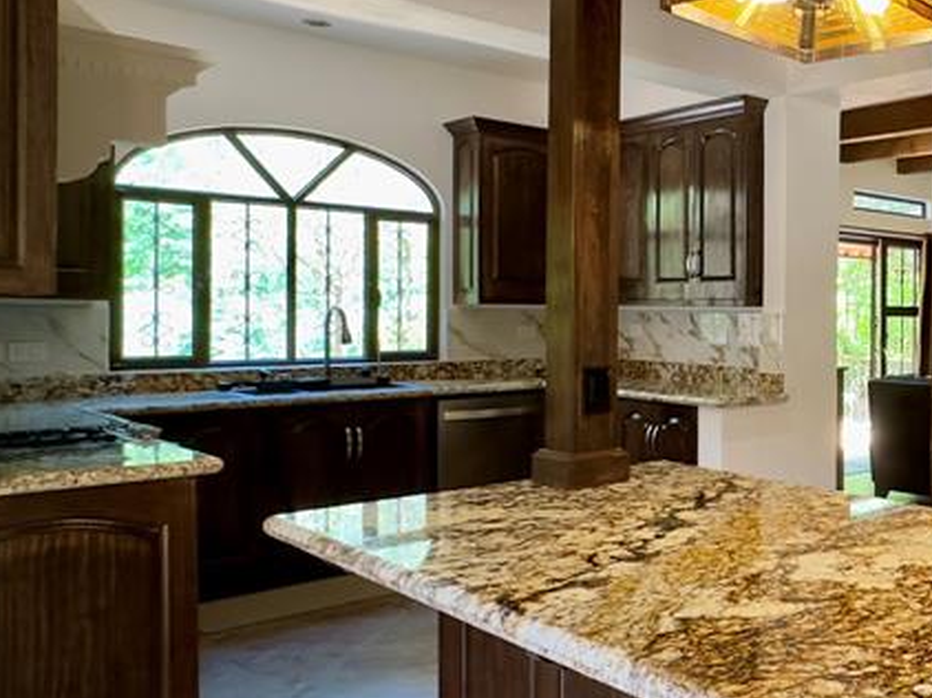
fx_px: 915
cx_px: 963
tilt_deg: -1.1
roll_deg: -0.7
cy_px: 345
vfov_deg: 41.8
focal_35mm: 34
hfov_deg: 44.5
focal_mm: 2.22
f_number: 2.2
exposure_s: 1/60
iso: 200
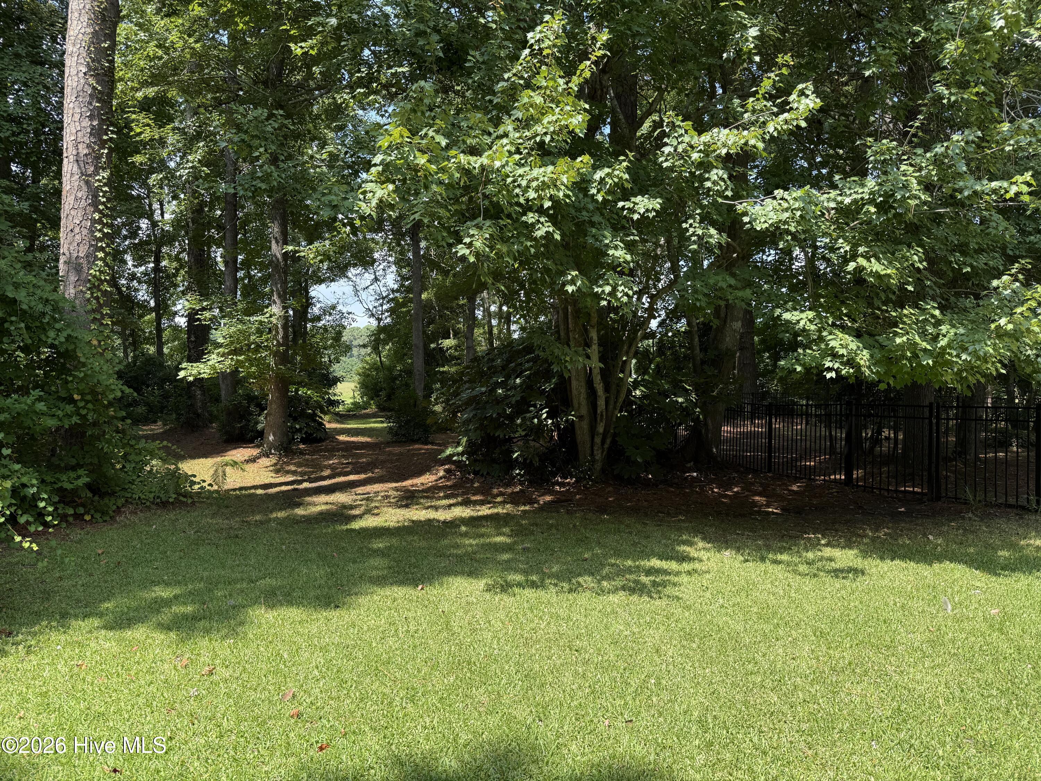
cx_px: 520
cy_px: 390
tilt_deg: -0.4
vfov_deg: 56.8
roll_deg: -0.6
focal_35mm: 24
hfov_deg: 71.6
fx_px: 722
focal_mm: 6.76
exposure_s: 1/1032
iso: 80
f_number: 1.78
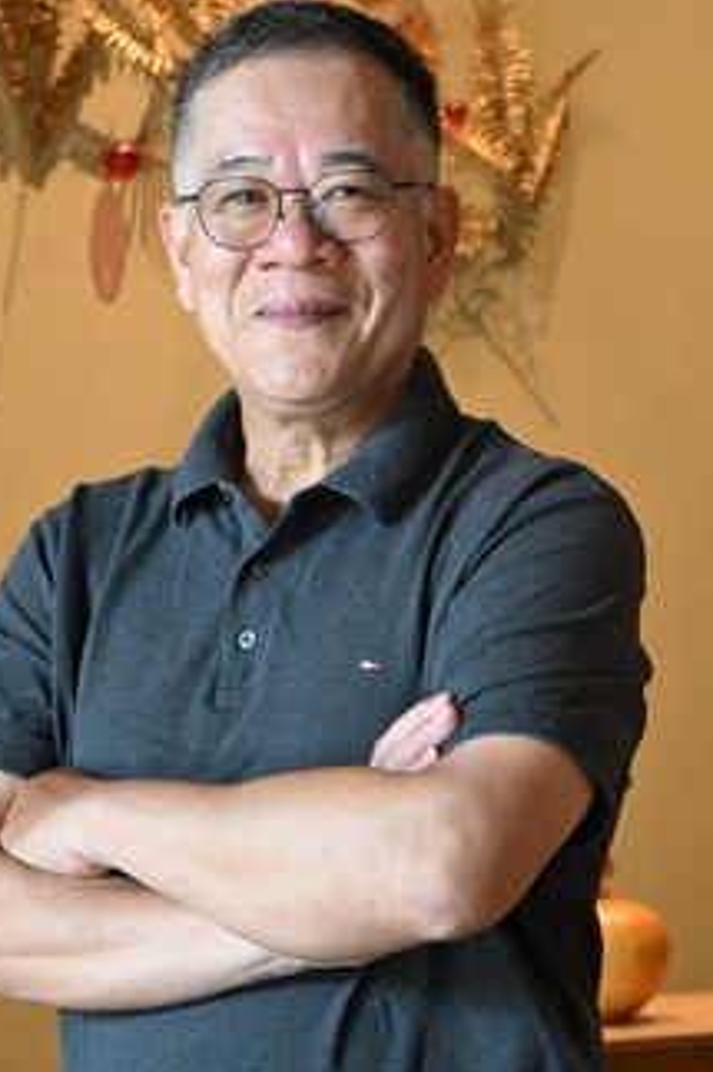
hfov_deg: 11.6
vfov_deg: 17.5
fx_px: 3483
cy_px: 687
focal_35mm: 117
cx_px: 83
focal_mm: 35
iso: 1250
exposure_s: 1/60
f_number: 4.5
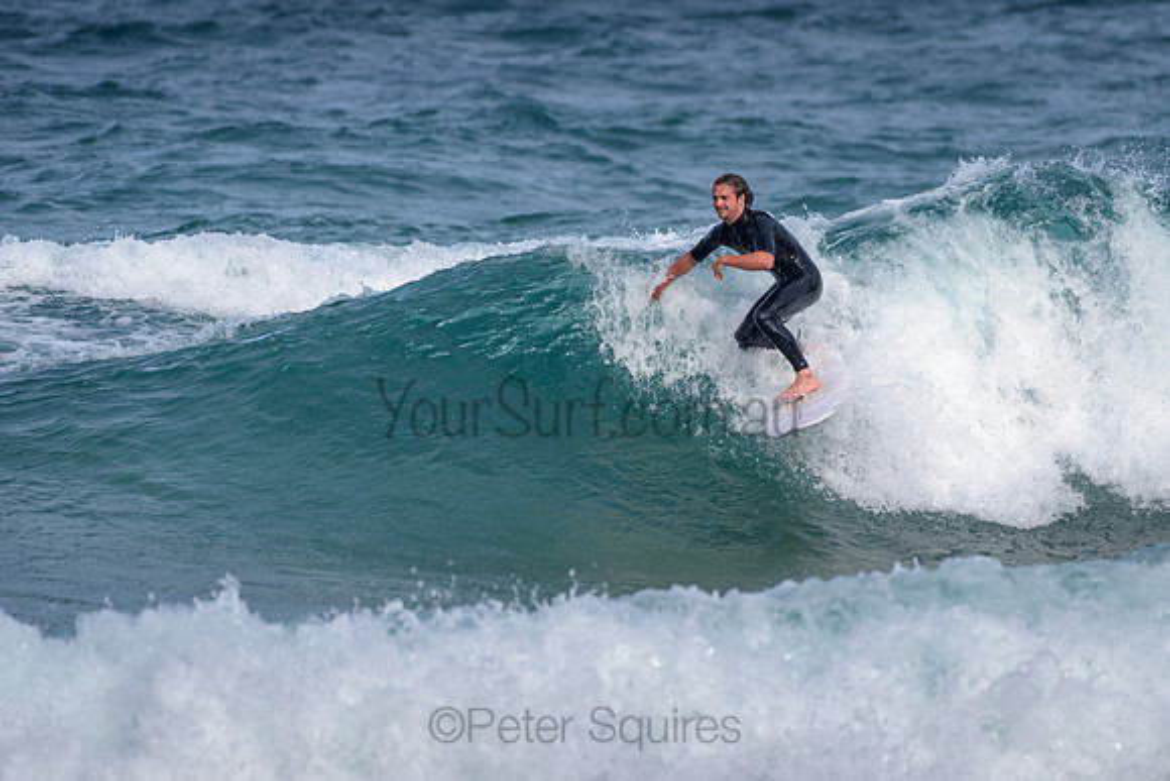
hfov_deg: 3.4
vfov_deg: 2.2
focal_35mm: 613
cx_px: 717
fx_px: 19918
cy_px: 304
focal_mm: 500
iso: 180
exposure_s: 1/2000
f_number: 5.6
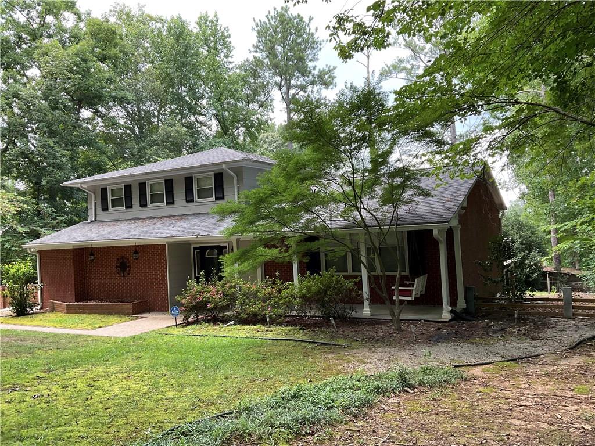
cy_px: 223
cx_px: 298
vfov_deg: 48.2
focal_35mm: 29
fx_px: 498
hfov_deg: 61.7
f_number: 1.8
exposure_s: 1/120
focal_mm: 3
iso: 25
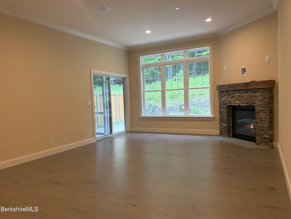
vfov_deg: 53.1
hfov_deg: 67.3
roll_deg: +3.6
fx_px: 219
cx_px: 146
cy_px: 110
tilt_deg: -3.3
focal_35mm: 26
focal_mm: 5.96
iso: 100
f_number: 1.6
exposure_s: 1/60
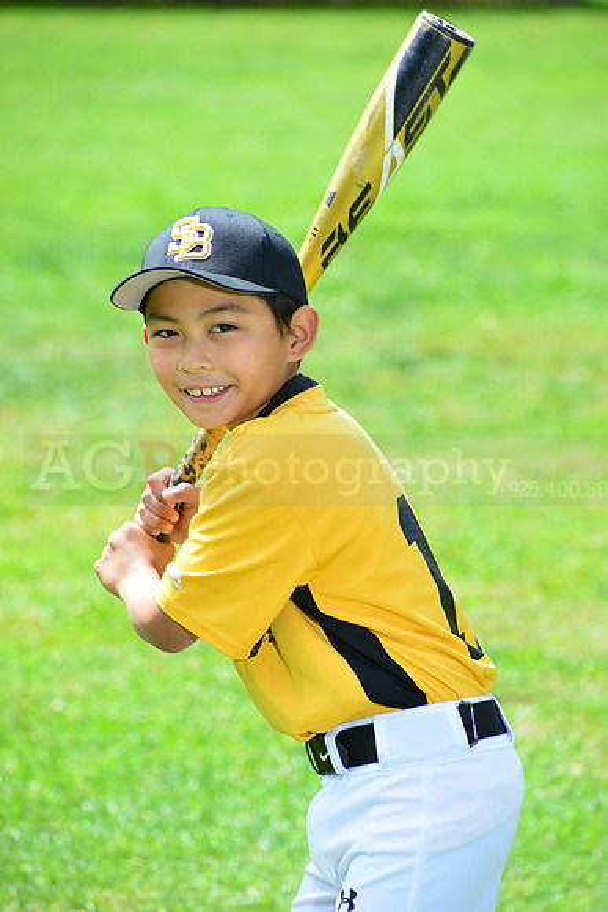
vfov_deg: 10.3
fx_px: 5063
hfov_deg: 6.9
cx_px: 304
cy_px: 456
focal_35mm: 200
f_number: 8
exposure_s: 1/200
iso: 200
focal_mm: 200
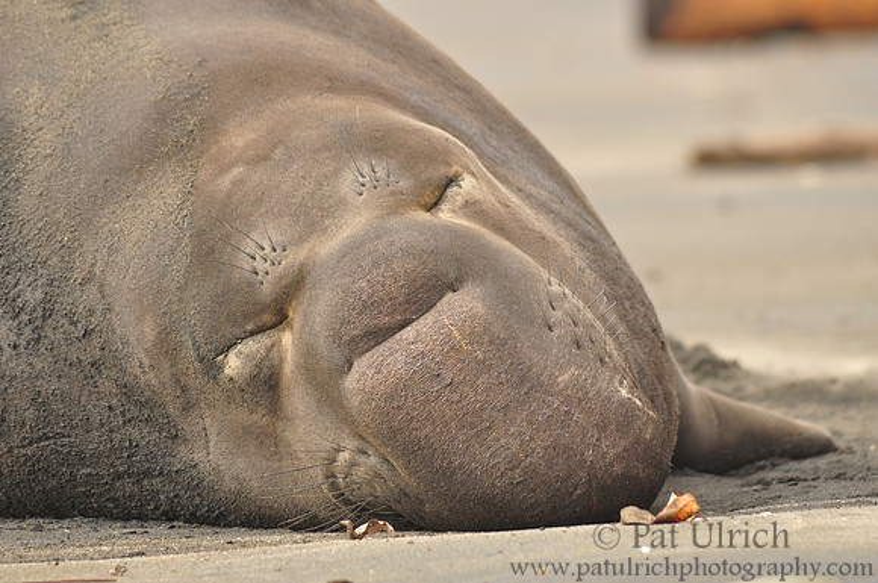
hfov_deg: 3.4
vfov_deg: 2.3
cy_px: 292
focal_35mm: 600
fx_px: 14613
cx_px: 439
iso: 400
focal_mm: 400
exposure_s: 1/250
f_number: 8
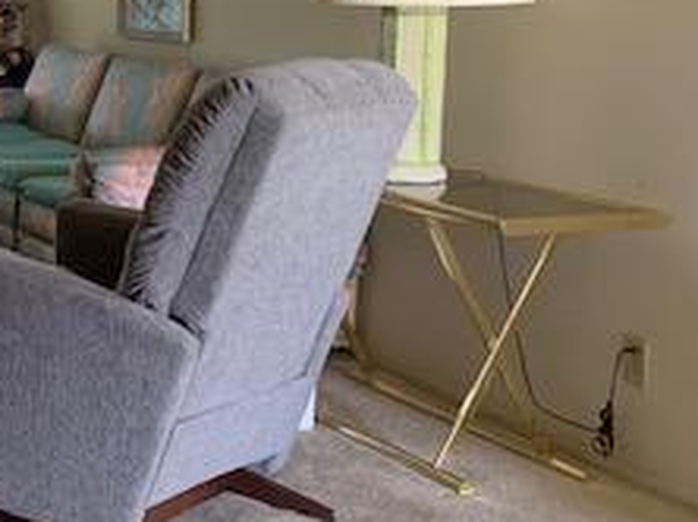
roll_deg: +0.4
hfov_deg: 22.7
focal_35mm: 75
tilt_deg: -6.0
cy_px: 129
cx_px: -248
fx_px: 1511
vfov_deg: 19.5
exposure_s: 1/59
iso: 400
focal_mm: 4.25
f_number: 1.8
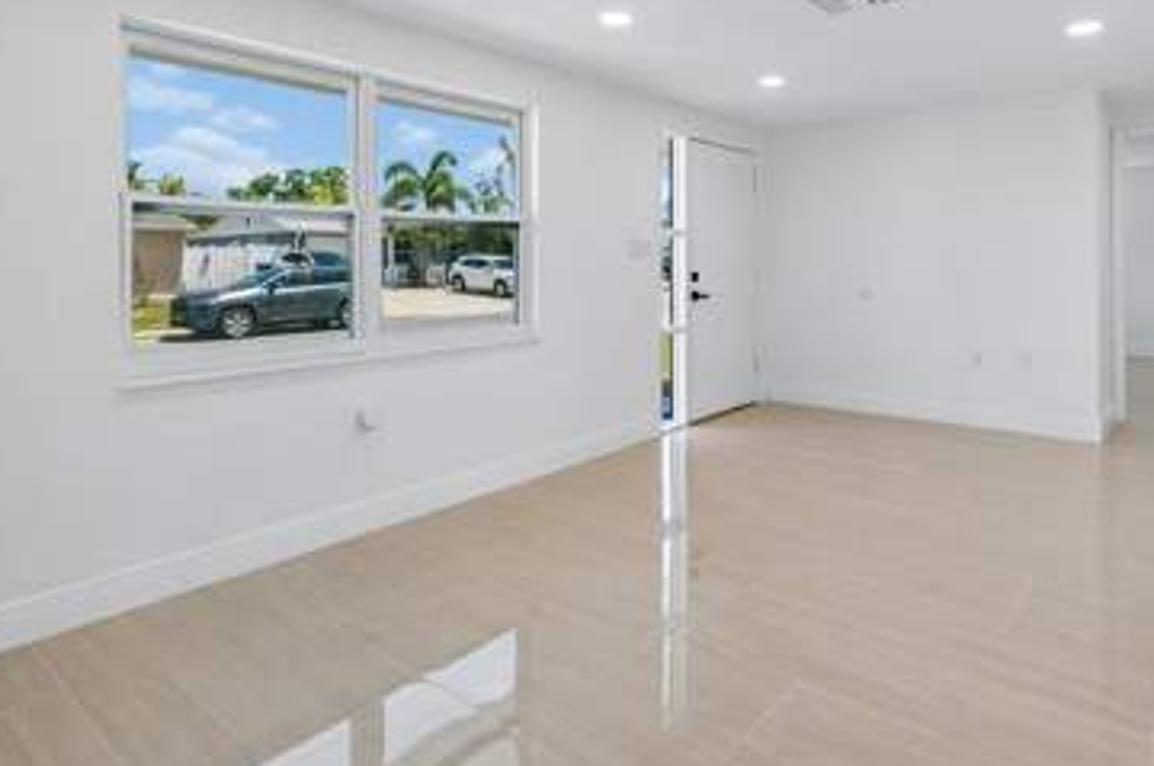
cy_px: 268
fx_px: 640
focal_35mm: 20
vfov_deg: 60.6
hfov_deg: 83.3
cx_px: 673
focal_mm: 10
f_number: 7.1
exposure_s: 1/160
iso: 200
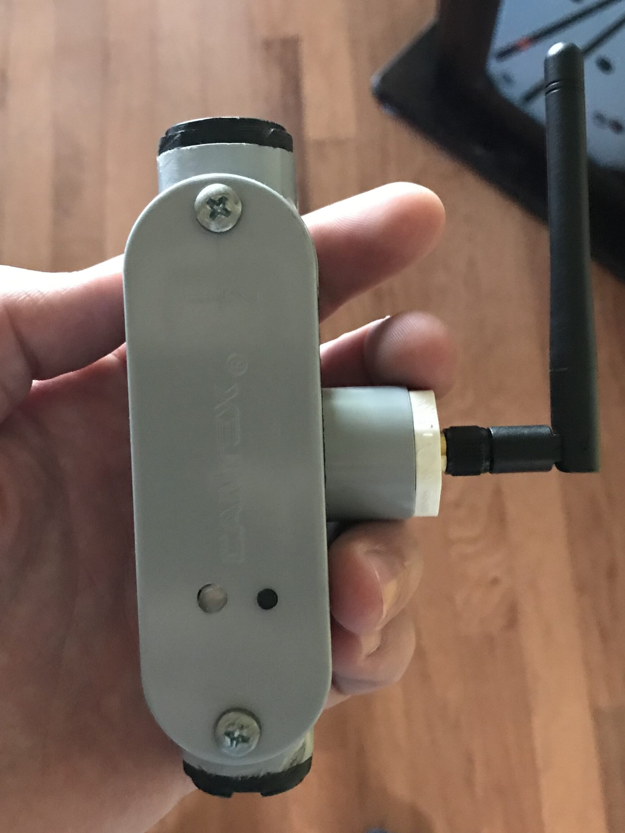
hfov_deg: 45.4
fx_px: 746
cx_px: 314
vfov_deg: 58.3
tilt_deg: -71.5
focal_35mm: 31
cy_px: 422
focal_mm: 3.99
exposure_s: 1/5
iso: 100
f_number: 1.8
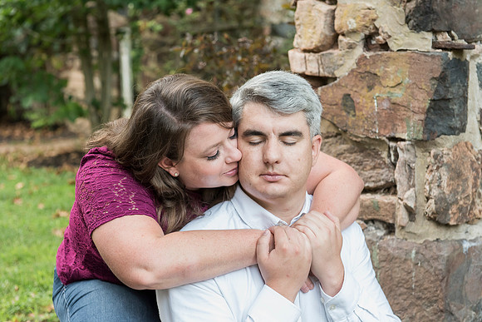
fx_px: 960
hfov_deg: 28.2
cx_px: 235
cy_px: 157
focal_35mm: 72
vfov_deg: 19.0
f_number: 4.5
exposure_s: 1/80
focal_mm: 70
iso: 1600
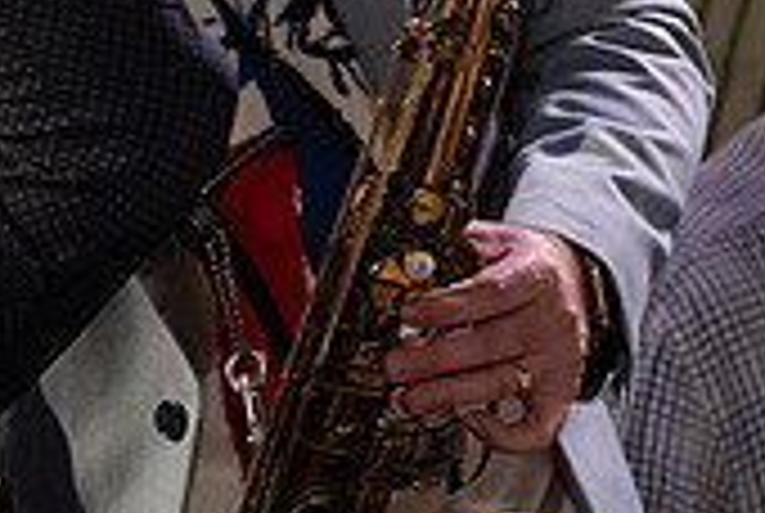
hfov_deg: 5.7
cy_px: -313
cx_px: -324
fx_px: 7621
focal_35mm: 358
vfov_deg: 3.8
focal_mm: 70
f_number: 2.8
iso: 5000
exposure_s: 1/250
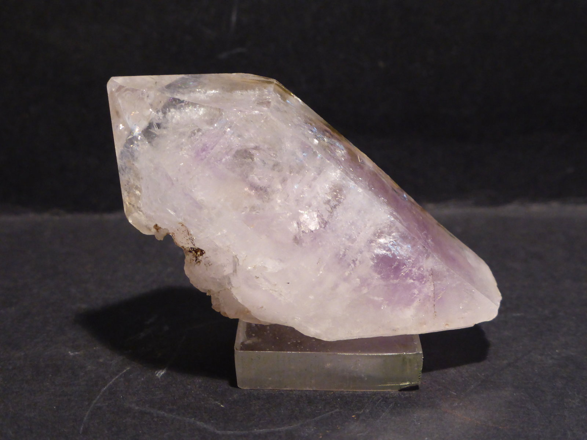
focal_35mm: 79
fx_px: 1340
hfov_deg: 24.7
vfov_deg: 18.7
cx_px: 294
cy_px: 220
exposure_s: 1/10
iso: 400
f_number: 5
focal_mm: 13.3
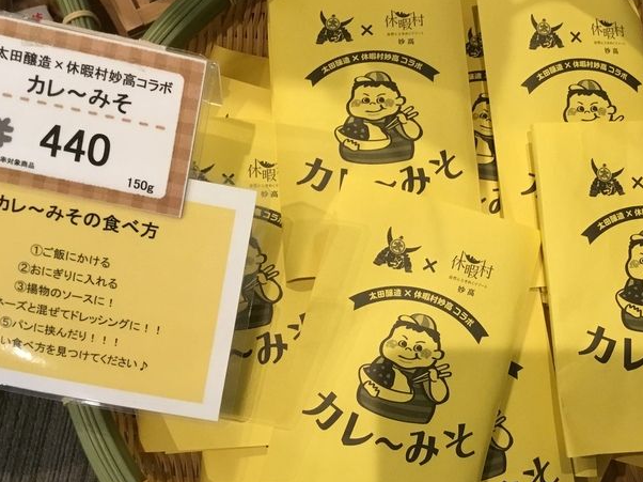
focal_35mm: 42
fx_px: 780
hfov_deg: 44.5
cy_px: 254
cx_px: 397
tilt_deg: -77.3
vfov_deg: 34.3
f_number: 2.4
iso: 125
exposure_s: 1/30
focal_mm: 3.3
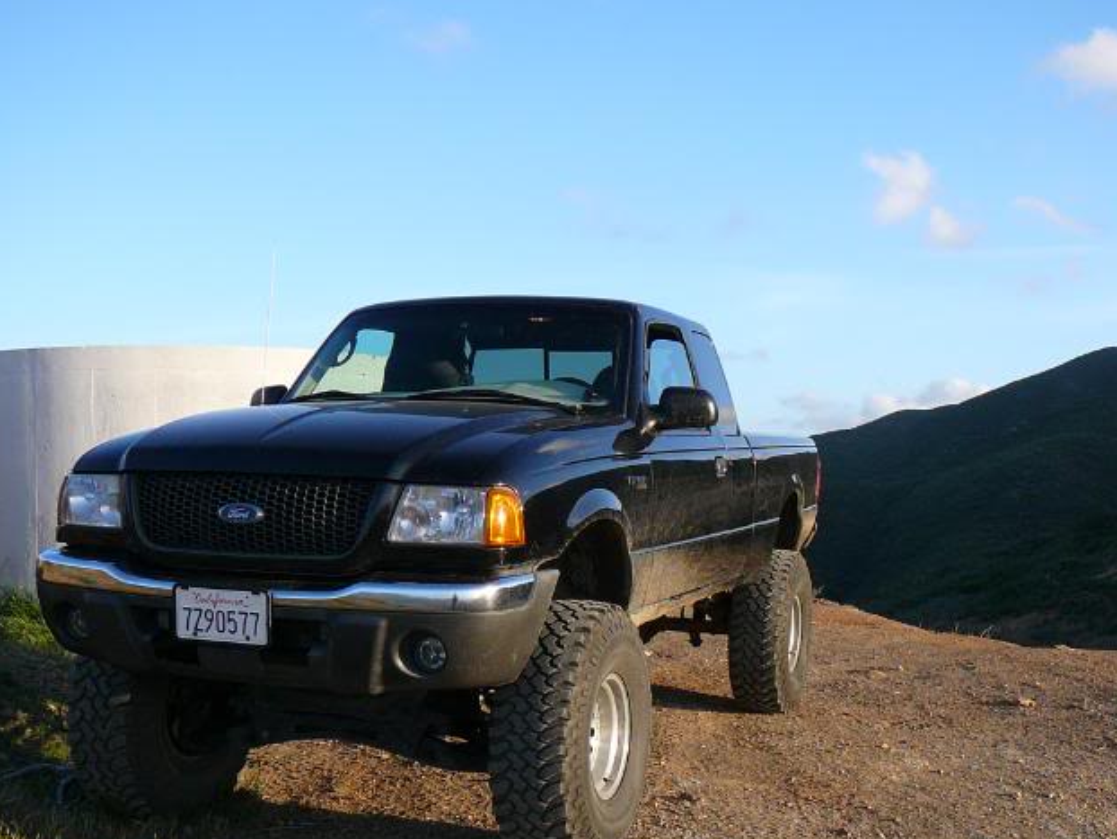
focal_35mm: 45
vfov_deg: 32.1
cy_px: 505
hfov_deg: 41.9
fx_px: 1453
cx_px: 643
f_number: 2.8
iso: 80
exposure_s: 1/400
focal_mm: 5.2
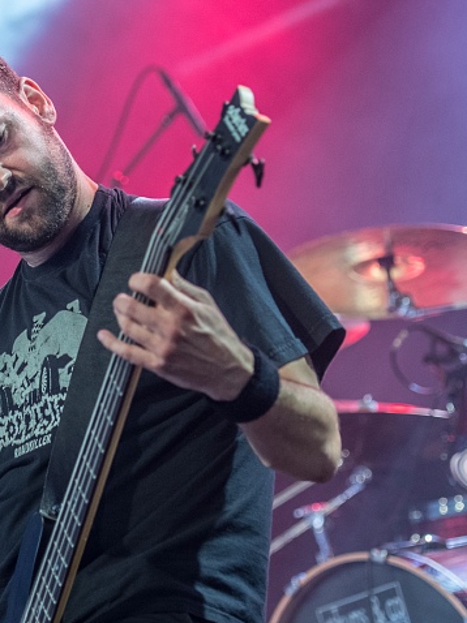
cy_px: 312
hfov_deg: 7.4
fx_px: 3601
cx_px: 85
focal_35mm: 200
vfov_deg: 9.9
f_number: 2.8
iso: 1600
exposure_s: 1/125
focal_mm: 92
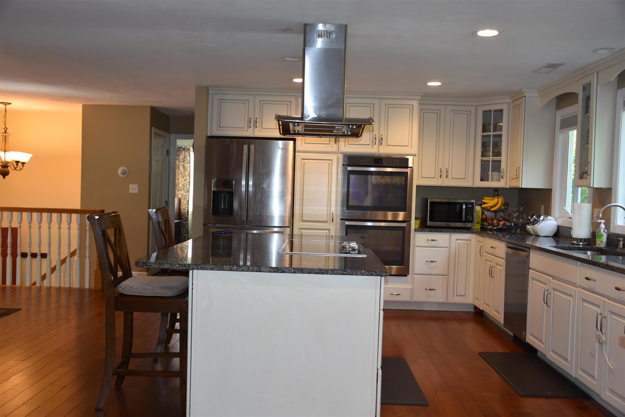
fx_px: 599
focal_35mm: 34
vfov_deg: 38.4
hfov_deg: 55.1
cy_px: 208
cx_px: 312
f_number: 3.8
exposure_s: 1/80
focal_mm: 23
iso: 400
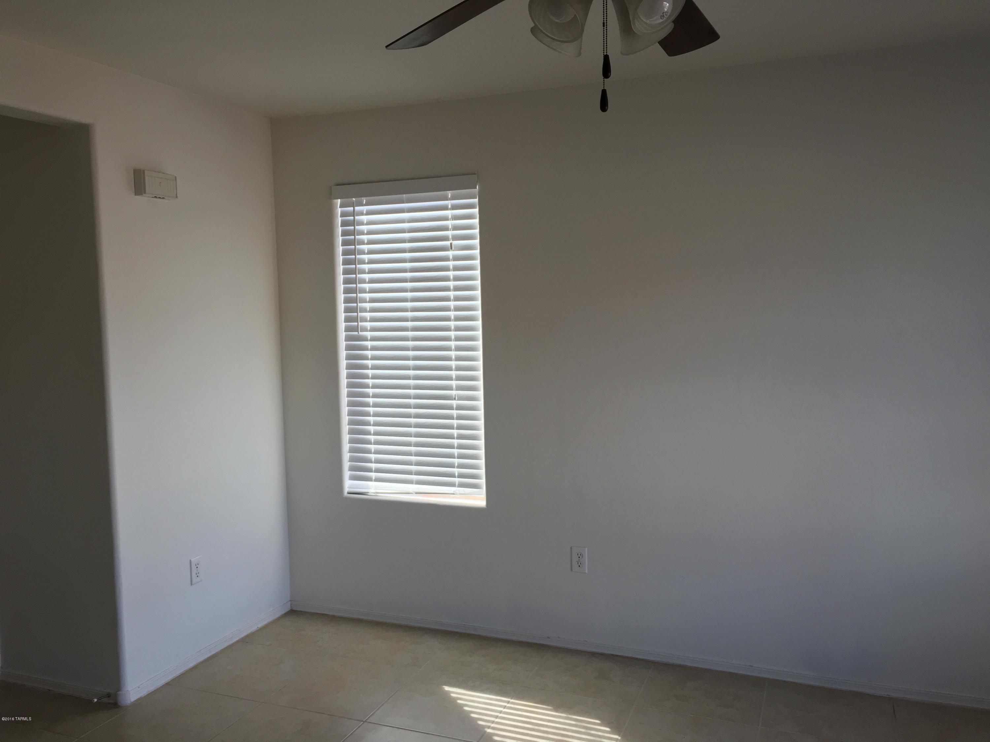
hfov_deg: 61.7
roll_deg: +2.5
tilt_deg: -3.7
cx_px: 495
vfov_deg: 48.2
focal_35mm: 29
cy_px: 371
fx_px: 829
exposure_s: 1/120
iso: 40
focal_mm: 4.15
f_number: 2.2
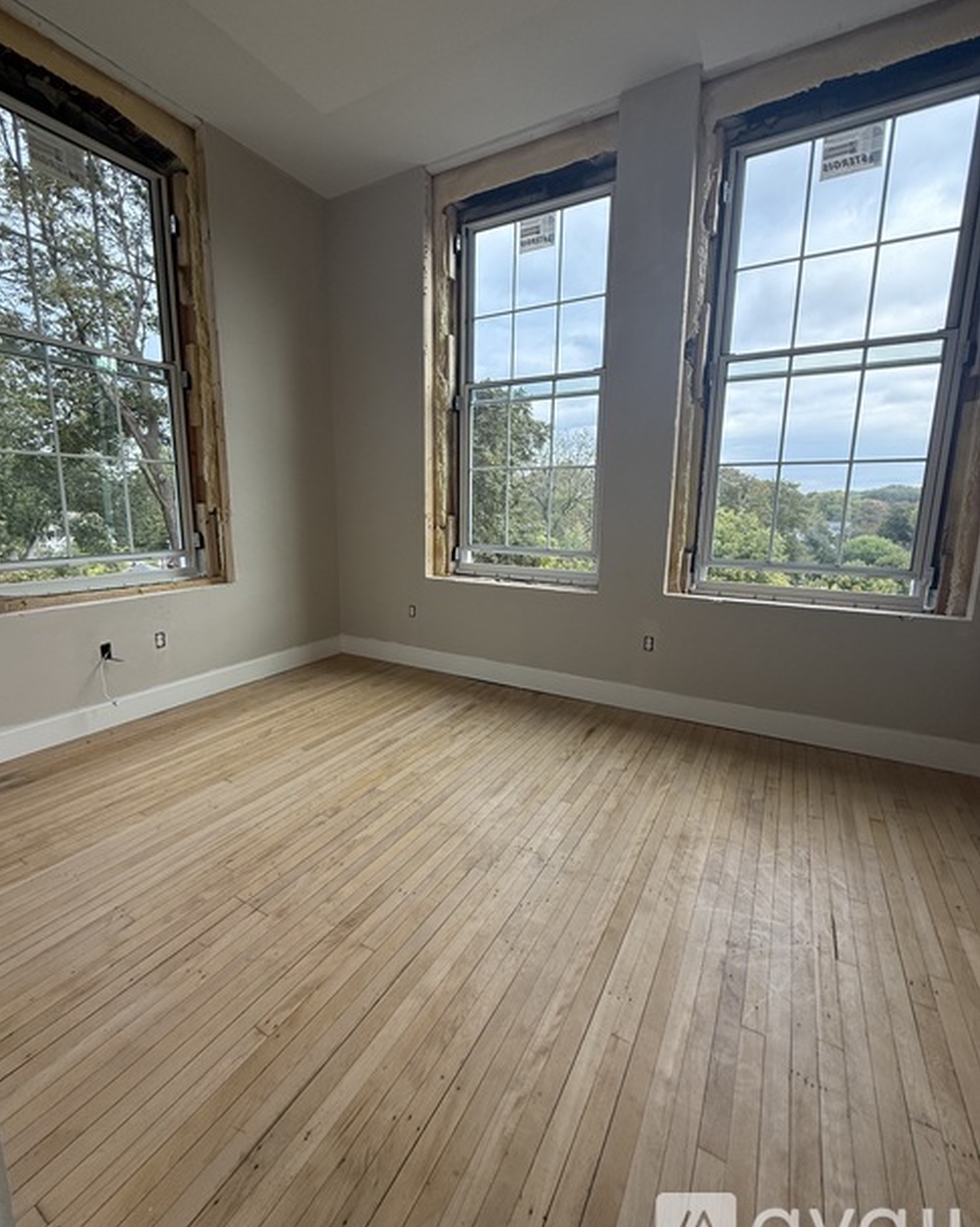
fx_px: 544
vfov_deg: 96.8
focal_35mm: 15
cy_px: 600
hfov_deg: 84.0
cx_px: 478
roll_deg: -0.7
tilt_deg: -10.1
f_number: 2.2
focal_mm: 2.22
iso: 64
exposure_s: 1/99
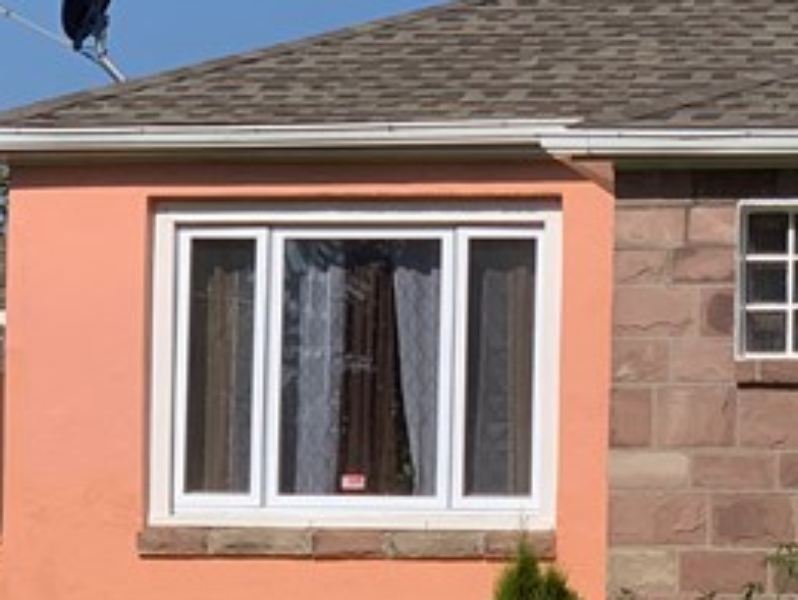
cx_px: 911
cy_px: 533
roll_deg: -1.1
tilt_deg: +2.6
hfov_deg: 9.6
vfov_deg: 7.3
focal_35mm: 204
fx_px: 4705
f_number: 2.4
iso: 16
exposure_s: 1/1712
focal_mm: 6
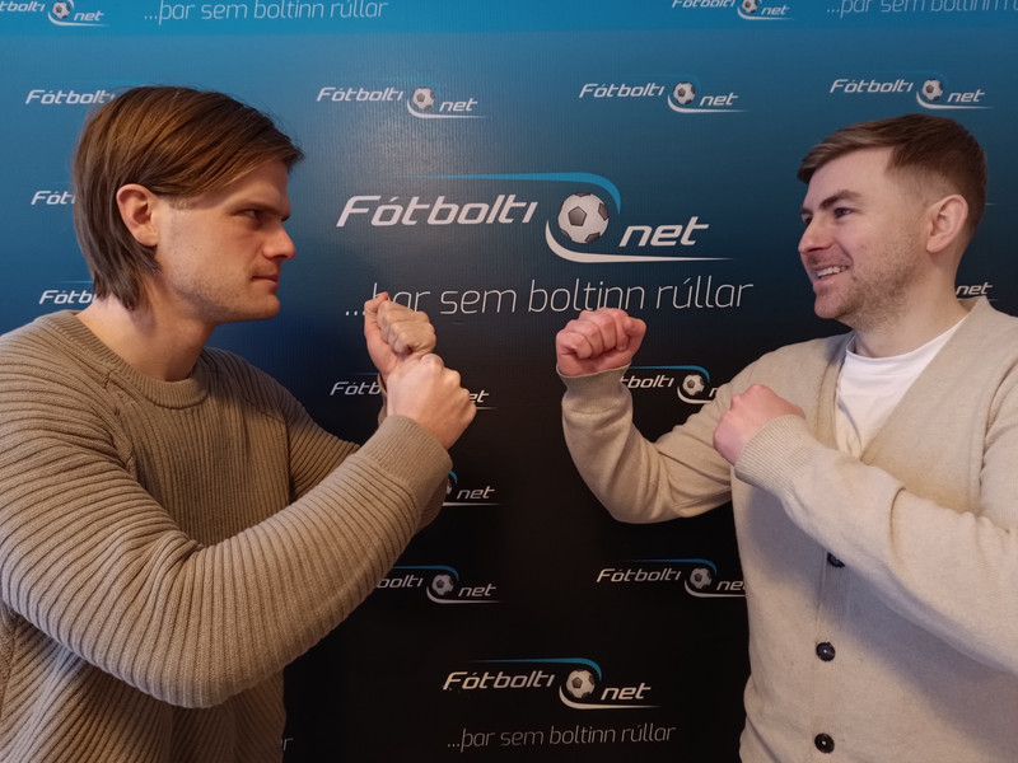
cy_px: 382
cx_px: 509
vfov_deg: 56.8
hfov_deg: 71.6
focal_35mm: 24
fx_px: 706
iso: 755
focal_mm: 5.59
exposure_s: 1/25
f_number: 1.88
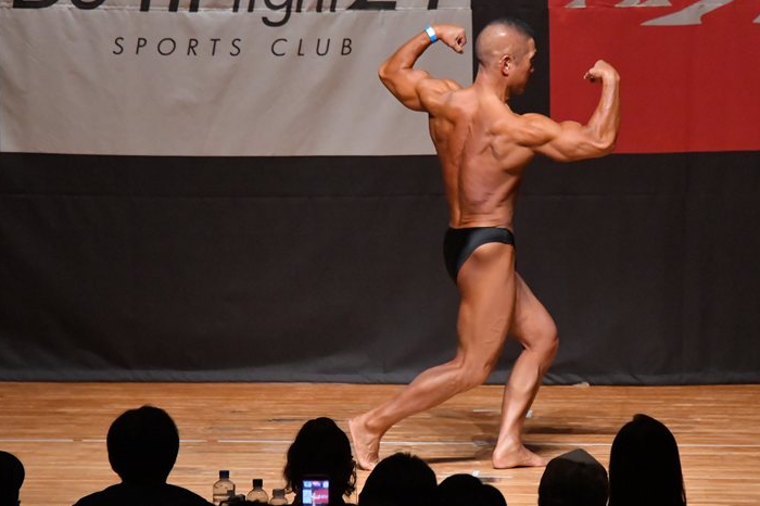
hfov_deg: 6.9
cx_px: 408
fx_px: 6309
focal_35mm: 299
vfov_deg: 4.6
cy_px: 246
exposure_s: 1/400
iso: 10000
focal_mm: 180
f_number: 5.6
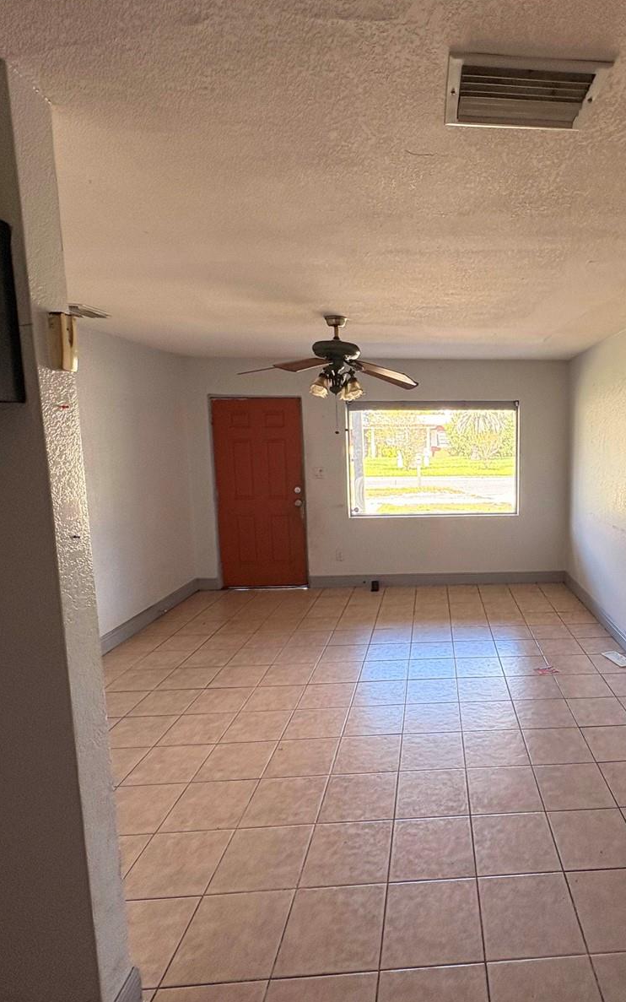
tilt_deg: -8.2
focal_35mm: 20
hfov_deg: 56.6
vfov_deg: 85.1
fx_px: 546
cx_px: 471
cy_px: 501
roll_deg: +0.7
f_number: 2.2
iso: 80
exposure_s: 1/99
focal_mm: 2.22
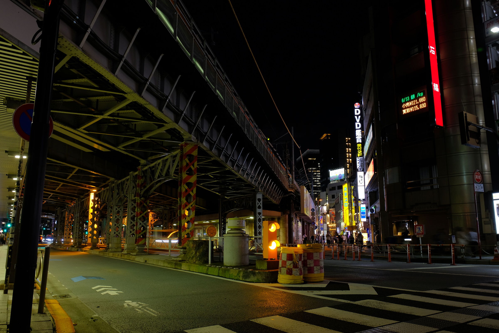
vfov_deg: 47.9
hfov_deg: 67.4
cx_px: 250
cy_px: 166
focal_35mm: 27
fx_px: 374
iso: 200
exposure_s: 1/2.5
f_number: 8
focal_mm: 18
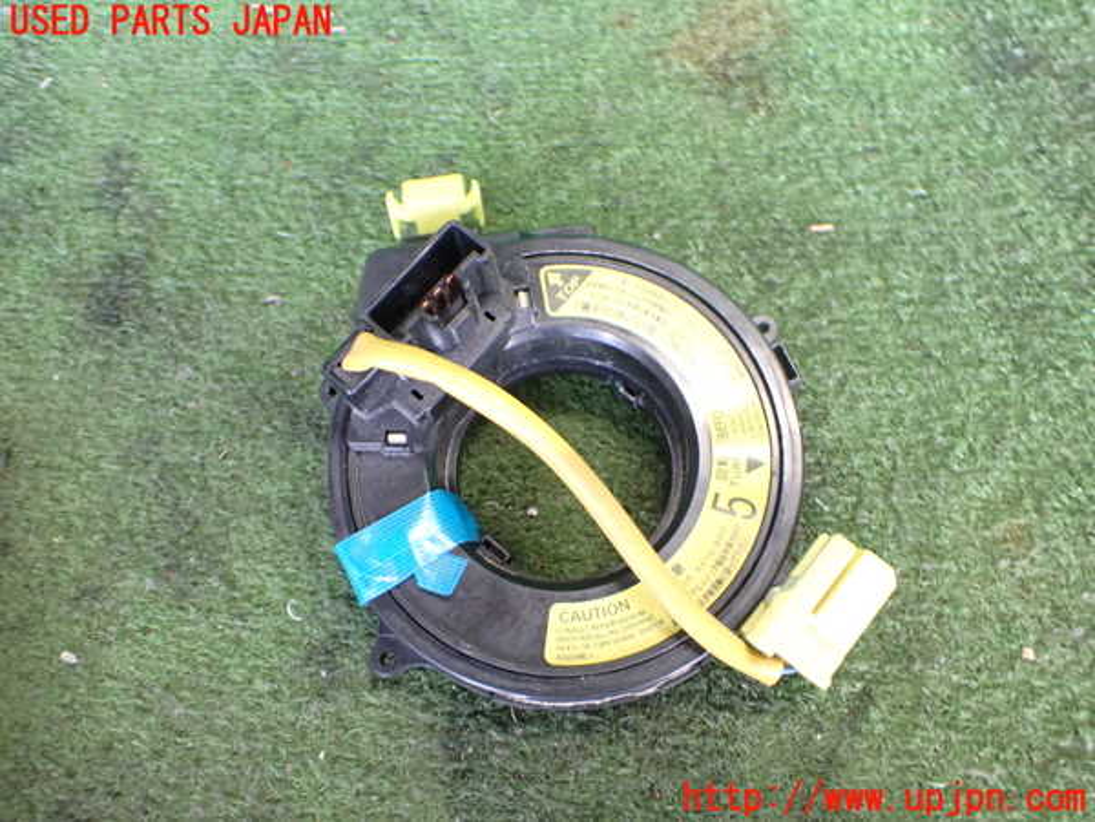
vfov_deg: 46.8
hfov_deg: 60.0
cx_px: 548
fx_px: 949
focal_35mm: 30
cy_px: 411
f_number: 2.3
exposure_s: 1/80
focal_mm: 5.4
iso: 800
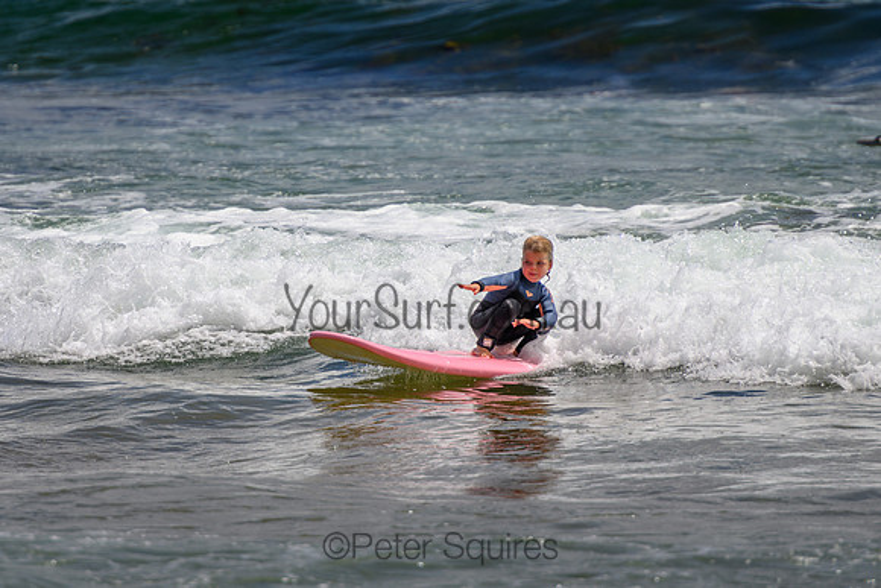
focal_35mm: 550
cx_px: 319
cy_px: 287
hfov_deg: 3.7
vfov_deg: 2.5
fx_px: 13459
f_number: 5.6
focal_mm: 400
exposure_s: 1/2000
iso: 180
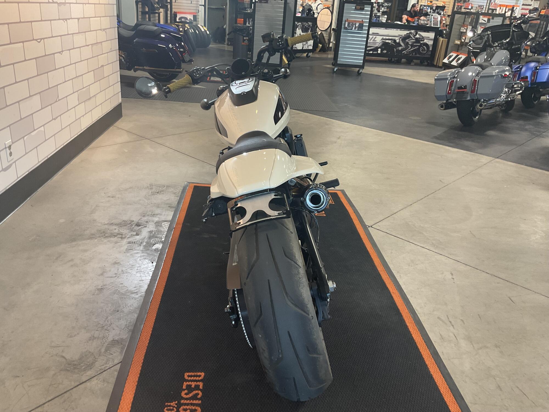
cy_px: 206
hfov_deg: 61.7
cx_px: 274
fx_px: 460
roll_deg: -3.6
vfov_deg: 48.2
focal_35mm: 29
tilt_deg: -24.1
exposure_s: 1/50
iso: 80
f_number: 1.8
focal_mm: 3
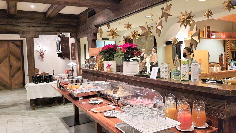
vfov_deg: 40.1
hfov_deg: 66.1
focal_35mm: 29
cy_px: 70
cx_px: 120
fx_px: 181
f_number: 1.7
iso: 500
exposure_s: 1/33
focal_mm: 4.32
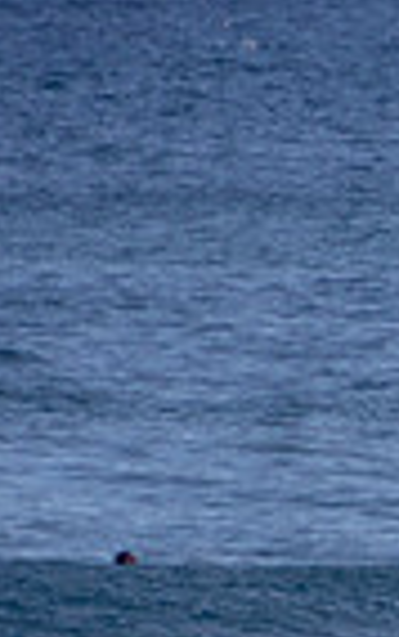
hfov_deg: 0.5
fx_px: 45561
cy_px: 505
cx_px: 1000
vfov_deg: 0.8
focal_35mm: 2624
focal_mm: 400
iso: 220
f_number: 5.6
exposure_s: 1/1250
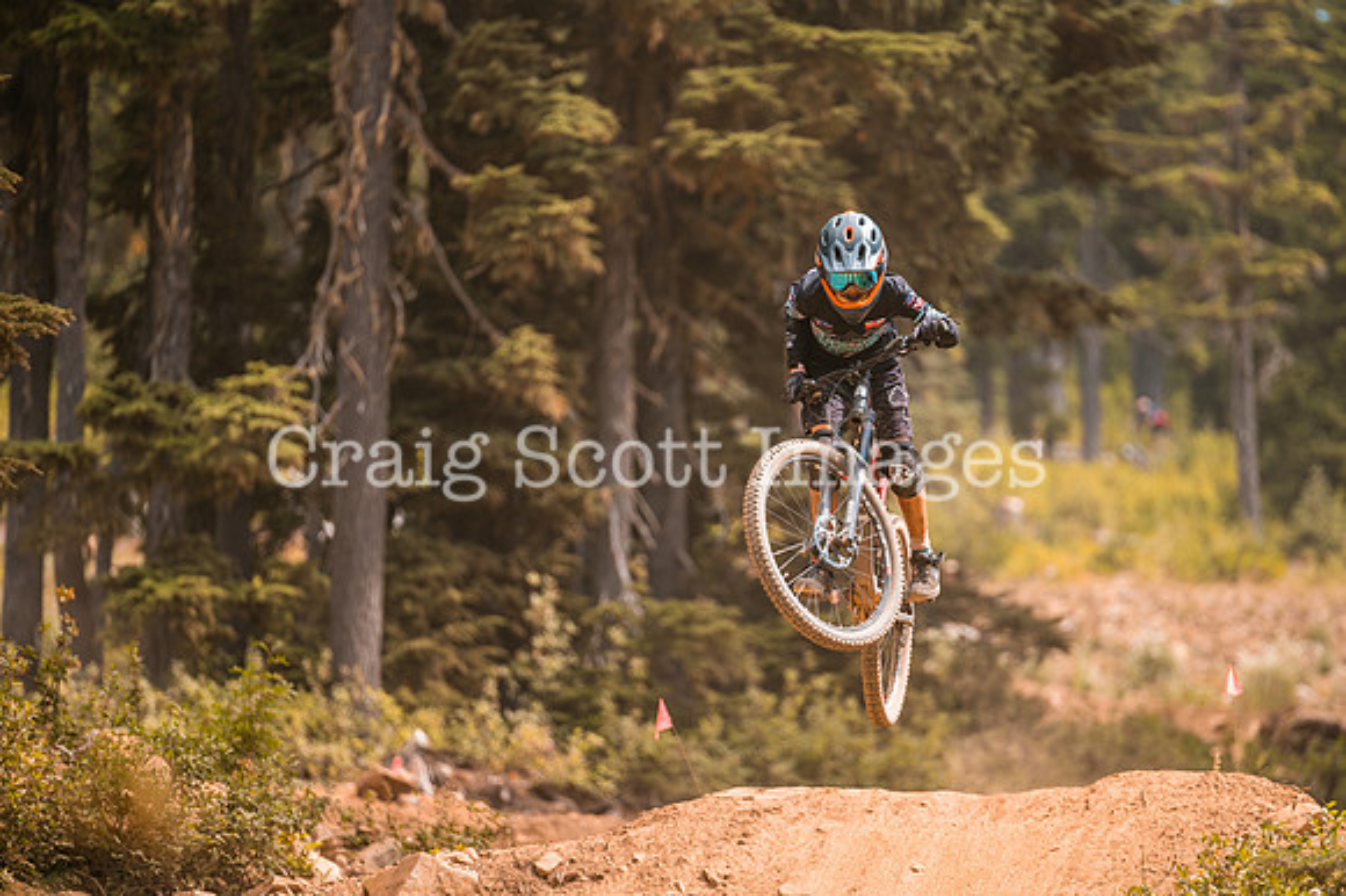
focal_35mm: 213
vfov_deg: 6.4
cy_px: 477
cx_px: 717
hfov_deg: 9.7
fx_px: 7957
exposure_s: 1/1600
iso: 250
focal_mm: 200
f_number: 2.8
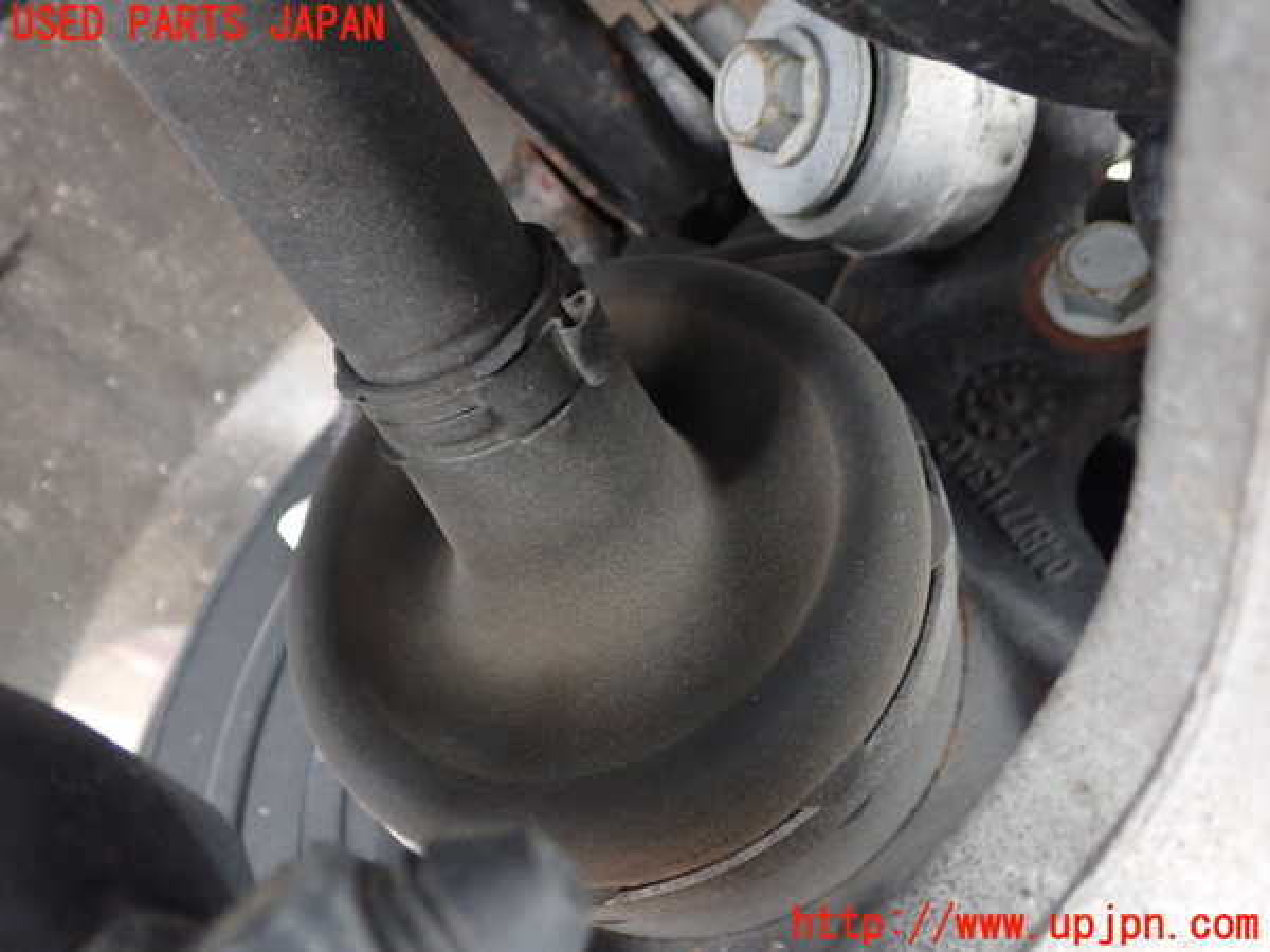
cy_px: 476
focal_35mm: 36
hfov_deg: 51.4
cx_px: 635
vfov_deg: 39.7
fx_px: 1321
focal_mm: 6.37
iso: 800
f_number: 2.5
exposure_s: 1/10
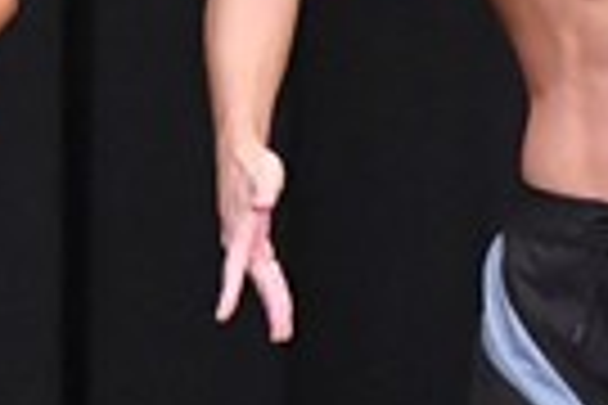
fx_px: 21734
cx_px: 880
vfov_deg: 1.1
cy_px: 297
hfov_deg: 1.6
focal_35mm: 1287
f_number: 5.6
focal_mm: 150
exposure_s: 1/400
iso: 8000
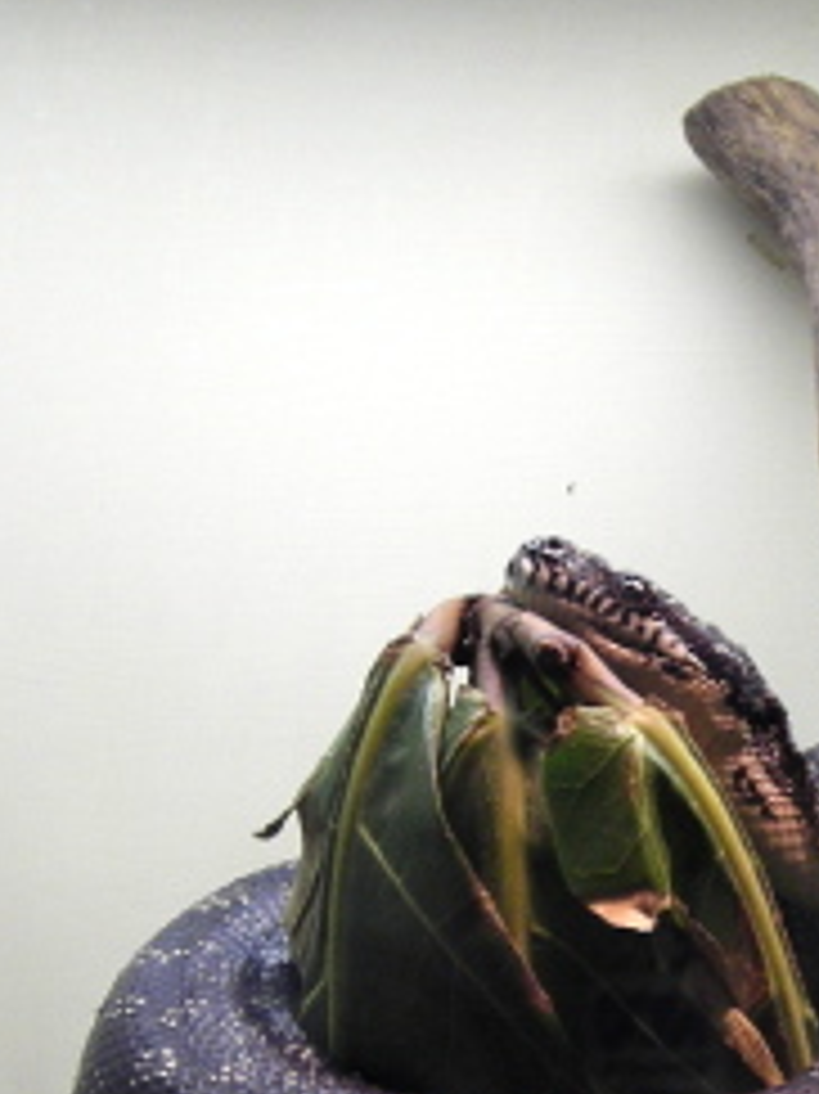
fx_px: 3157
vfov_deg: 19.5
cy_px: 869
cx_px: 738
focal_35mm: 100
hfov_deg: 14.6
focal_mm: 6.3
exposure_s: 1/34.1
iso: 84
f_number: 3.2
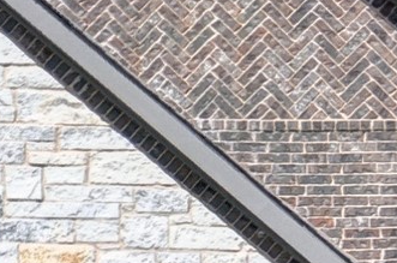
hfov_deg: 6.5
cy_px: 471
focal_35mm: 316
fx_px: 3476
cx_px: 330
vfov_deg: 4.3
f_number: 5
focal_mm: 32
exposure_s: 1/1250
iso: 200
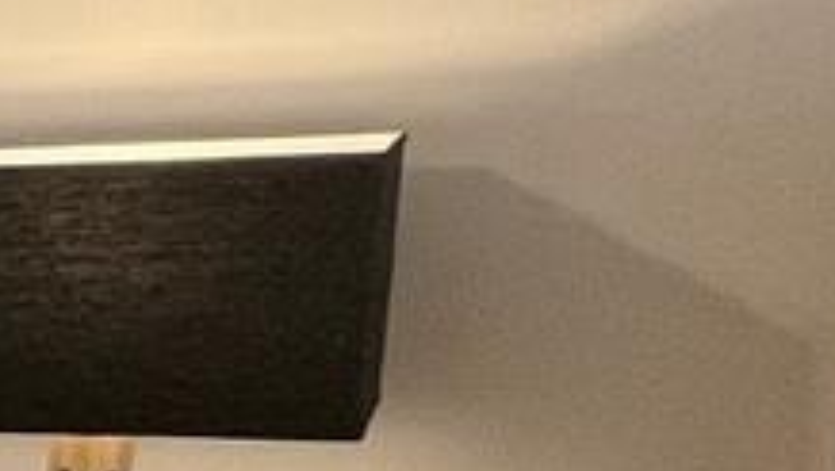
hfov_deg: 11.6
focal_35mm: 104
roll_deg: +2.8
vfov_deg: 11.3
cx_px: -1636
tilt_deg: -14.9
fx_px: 2304
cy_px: 639
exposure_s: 1/120
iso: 125
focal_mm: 1.57
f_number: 1.8
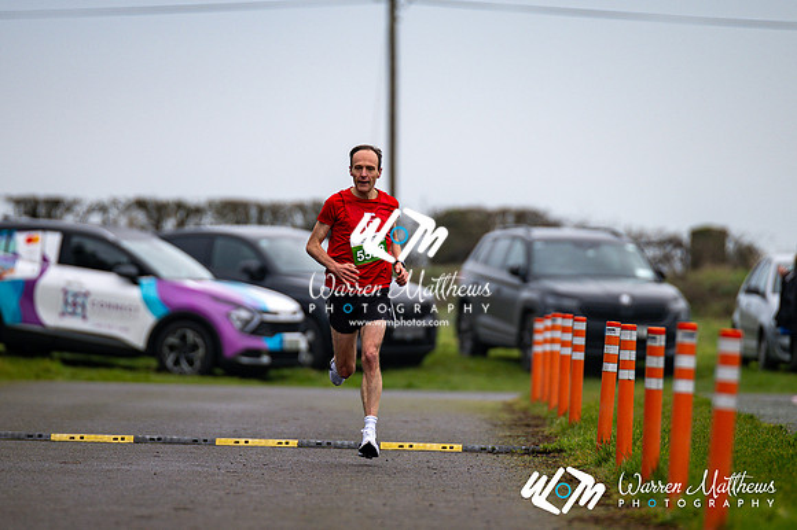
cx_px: 398
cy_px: 265
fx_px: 9956
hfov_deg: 4.6
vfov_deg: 3.1
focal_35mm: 450
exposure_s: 1/1600
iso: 250
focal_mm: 300
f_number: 2.8
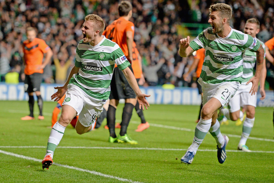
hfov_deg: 12.1
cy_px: 92
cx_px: 137
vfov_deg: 8.1
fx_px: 1293
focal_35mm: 170
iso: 2500
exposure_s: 1/1000
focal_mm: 170
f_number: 2.8
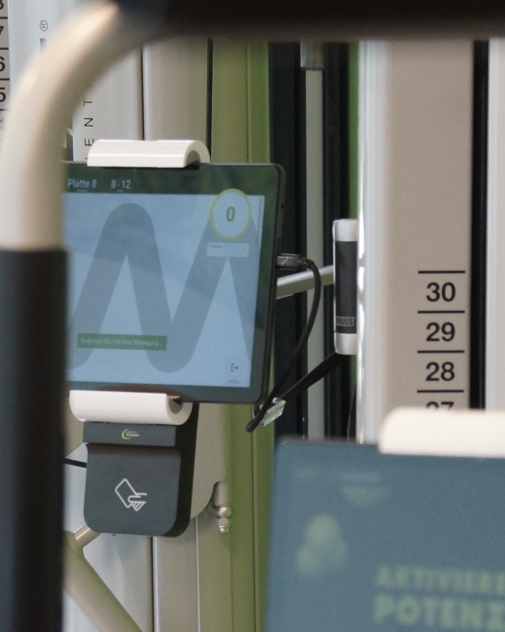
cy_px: 542
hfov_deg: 4.6
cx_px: 240
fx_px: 6351
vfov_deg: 5.7
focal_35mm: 340
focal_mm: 90
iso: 800
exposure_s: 1/30
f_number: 7.1
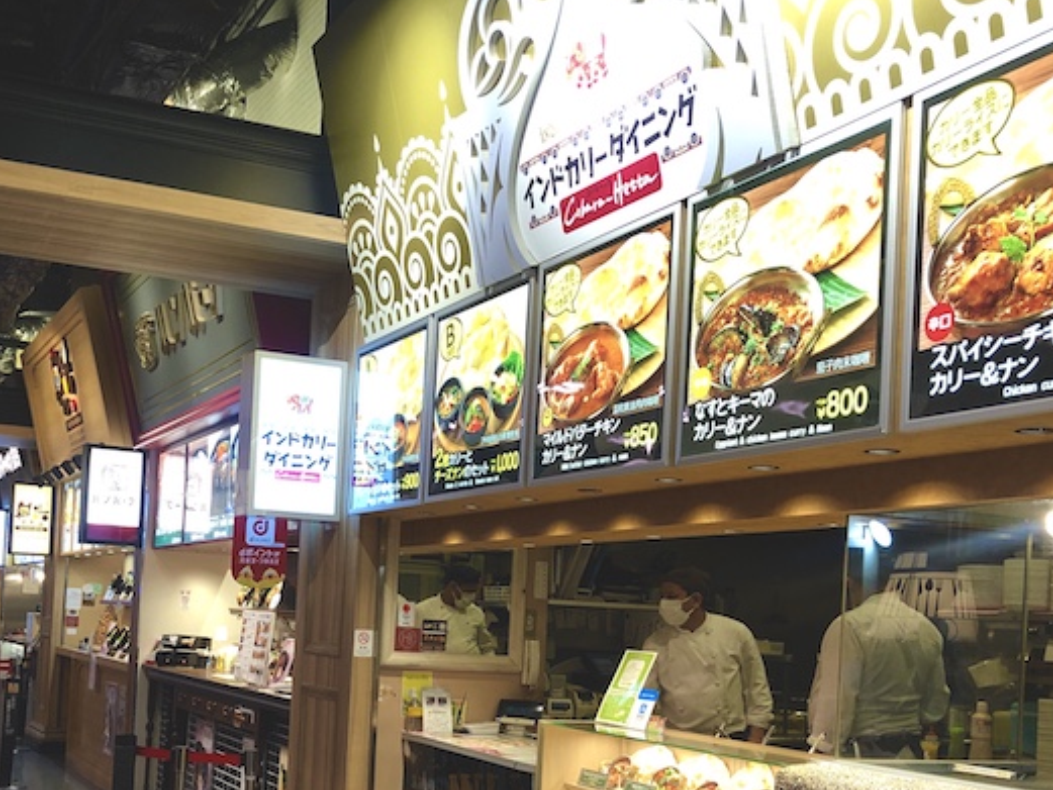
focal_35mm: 43
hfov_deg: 43.2
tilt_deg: -0.1
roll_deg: -2.2
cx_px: 348
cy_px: 596
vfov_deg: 32.9
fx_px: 1308
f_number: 1.8
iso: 32
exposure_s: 1/33
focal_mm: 3.99
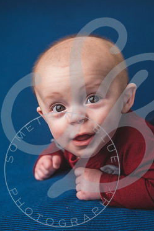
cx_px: 90
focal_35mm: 58
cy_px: 122
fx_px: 372
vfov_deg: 34.5
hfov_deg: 23.4
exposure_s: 1/250
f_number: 4
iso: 100
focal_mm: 48
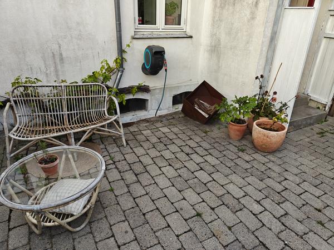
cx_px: 167
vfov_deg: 56.8
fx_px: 232
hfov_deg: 71.6
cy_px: 125
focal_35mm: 24
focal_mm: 5.59
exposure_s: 1/154
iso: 200
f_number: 1.8
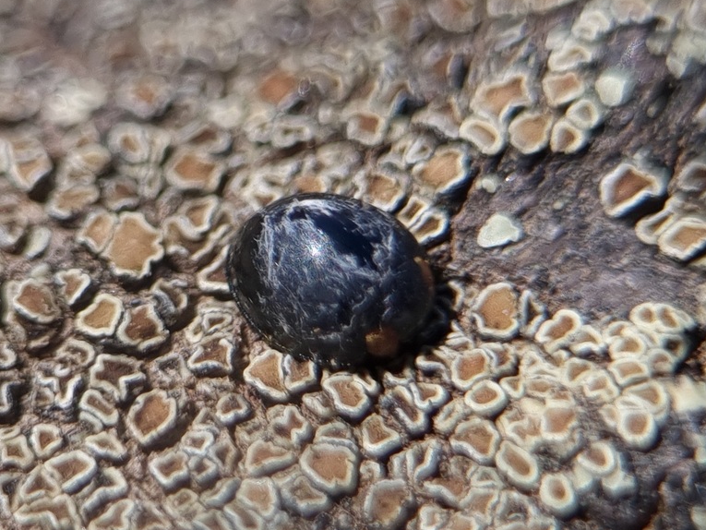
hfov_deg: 61.6
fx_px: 592
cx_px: 335
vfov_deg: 48.2
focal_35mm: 29
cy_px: 289
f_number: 1.8
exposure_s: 1/2500
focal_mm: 5.4
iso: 50
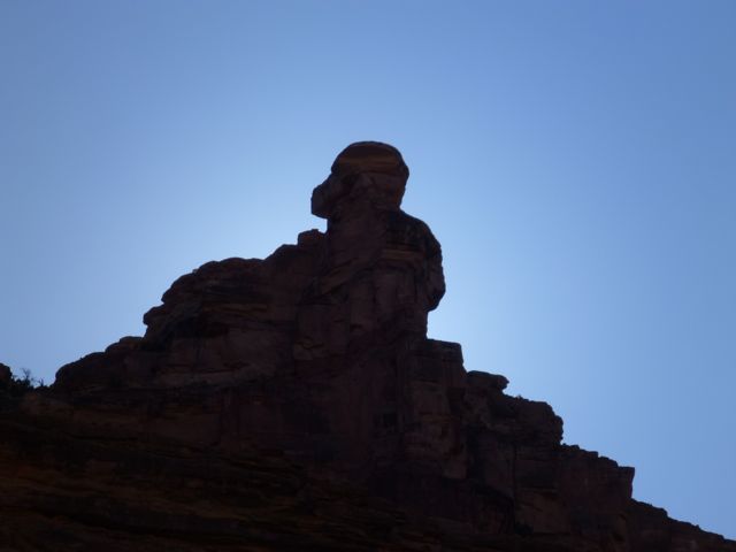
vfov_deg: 11.6
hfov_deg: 15.4
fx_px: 2722
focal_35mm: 128
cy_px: 276
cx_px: 368
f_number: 5.9
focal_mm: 22.8
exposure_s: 1/400
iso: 80
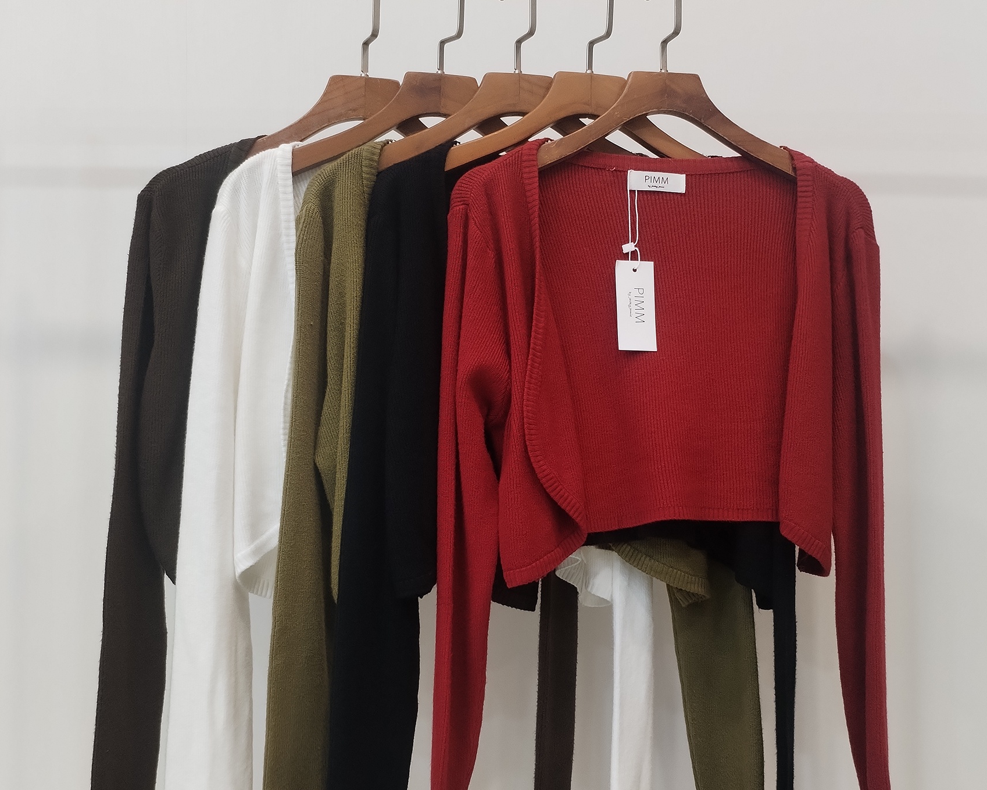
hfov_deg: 45.8
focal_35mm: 40
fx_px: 1169
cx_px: 512
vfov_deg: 37.0
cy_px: 512
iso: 451
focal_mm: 4.75
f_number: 1.8
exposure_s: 1/60
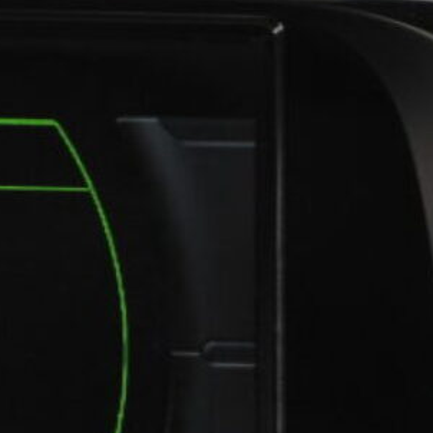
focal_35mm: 539
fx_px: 7628
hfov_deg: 3.2
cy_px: 341
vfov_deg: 3.3
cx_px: -376
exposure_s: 1/60
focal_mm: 20.7
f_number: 4
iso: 100
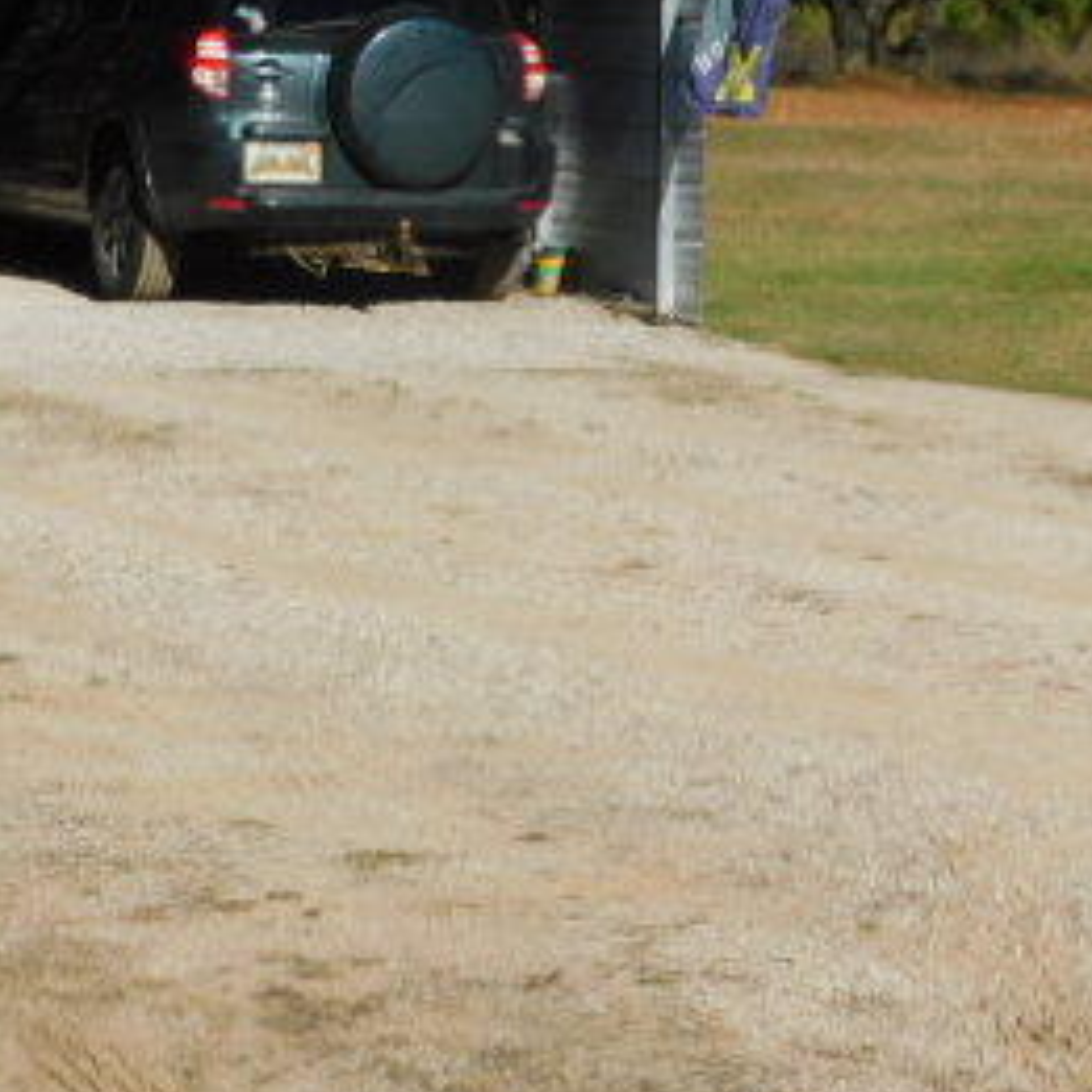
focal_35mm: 154
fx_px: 5496
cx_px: 121
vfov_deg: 11.3
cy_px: 314
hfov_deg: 11.3
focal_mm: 12.6
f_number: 4.3
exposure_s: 1/1000
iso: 125
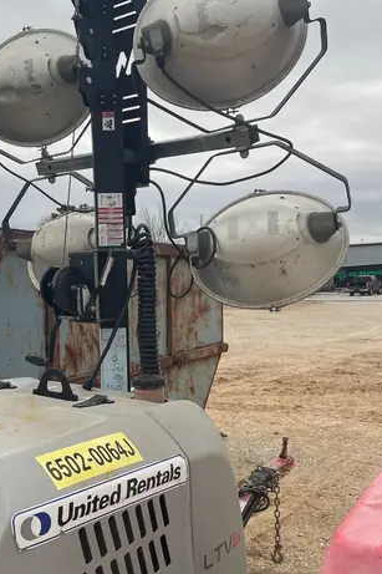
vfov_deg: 44.9
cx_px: 114
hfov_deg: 30.8
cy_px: 375
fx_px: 685
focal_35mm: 43
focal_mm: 4.2
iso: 40
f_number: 1.6
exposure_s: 1/296
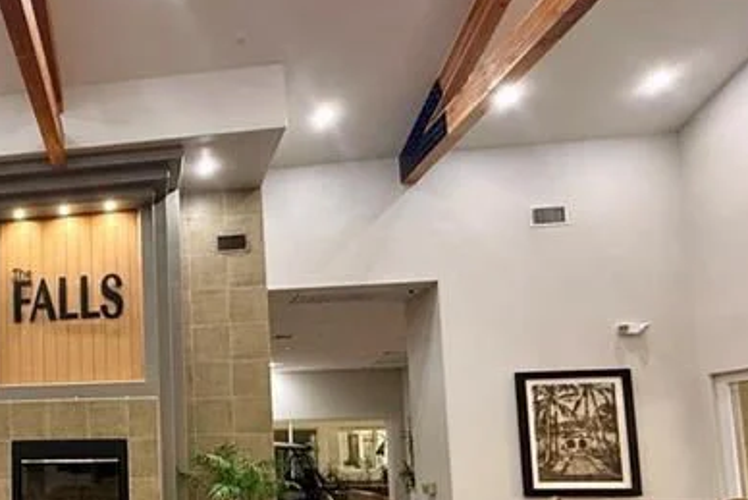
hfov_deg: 52.1
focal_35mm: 30
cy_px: 403
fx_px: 624
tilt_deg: +4.8
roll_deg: +0.3
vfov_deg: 41.7
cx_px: 37
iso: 640
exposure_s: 1/60
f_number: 2.2
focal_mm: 2.22
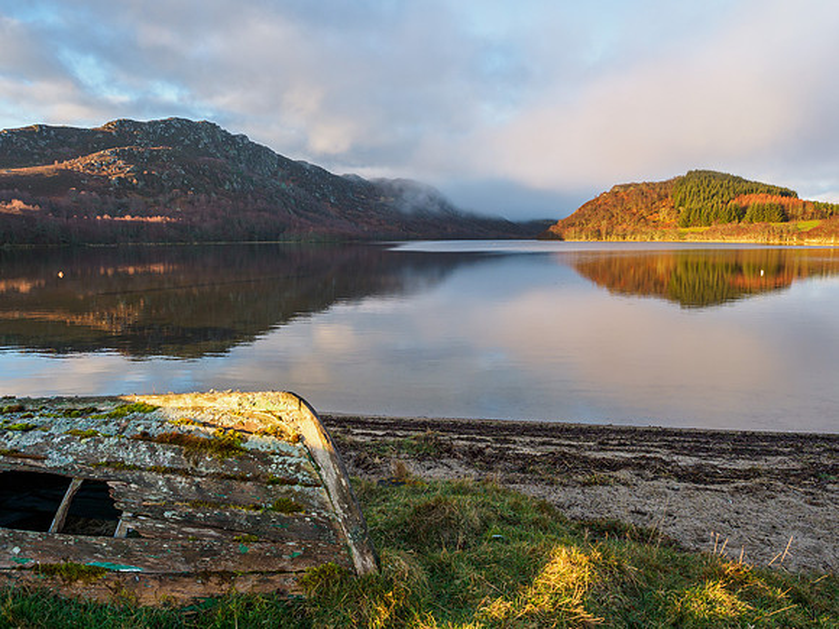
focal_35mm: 24
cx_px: 420
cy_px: 314
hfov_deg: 71.6
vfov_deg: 56.8
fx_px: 582
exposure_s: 1/50
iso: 200
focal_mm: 12
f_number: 7.1
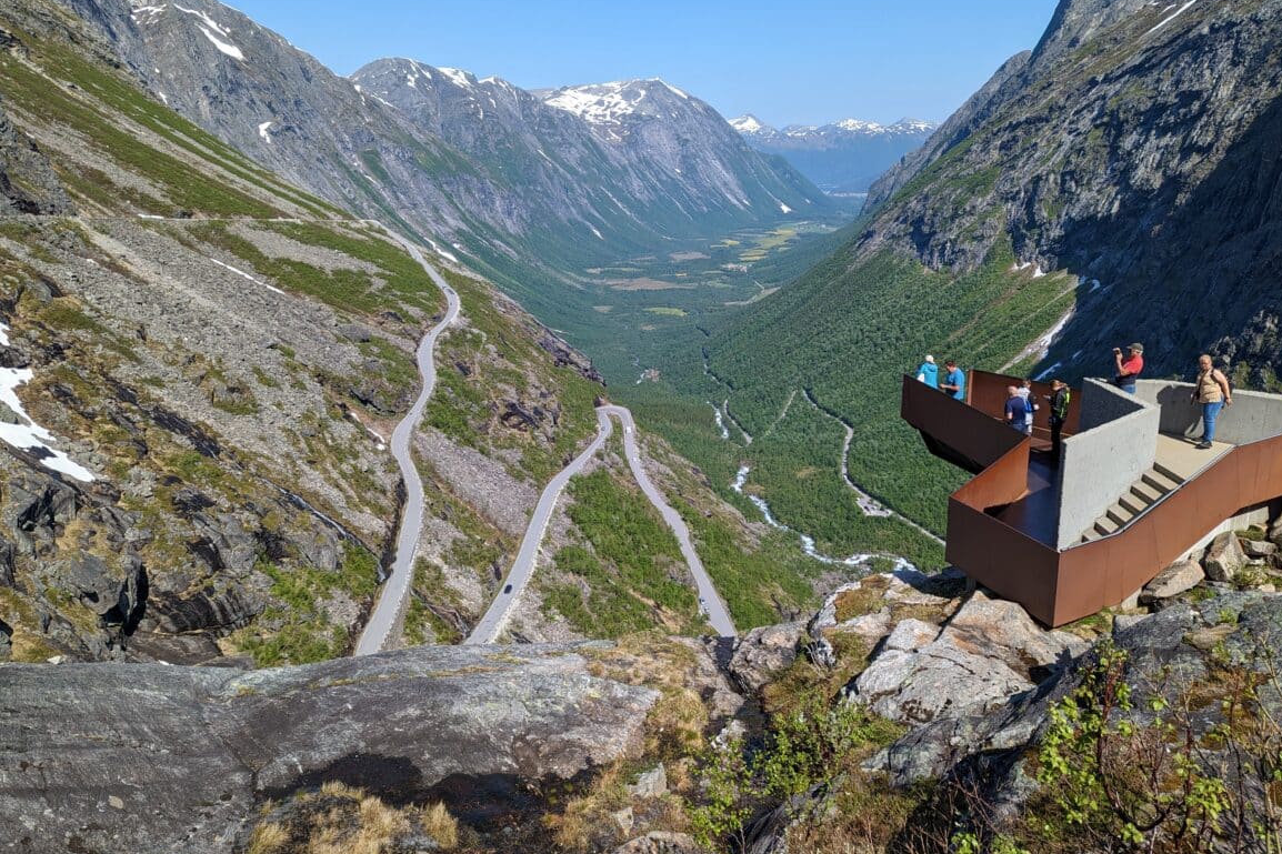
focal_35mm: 26
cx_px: 649
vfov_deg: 49.4
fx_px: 926
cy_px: 370
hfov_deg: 69.4
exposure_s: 1/1855
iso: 45
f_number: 1.85
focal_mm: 6.81
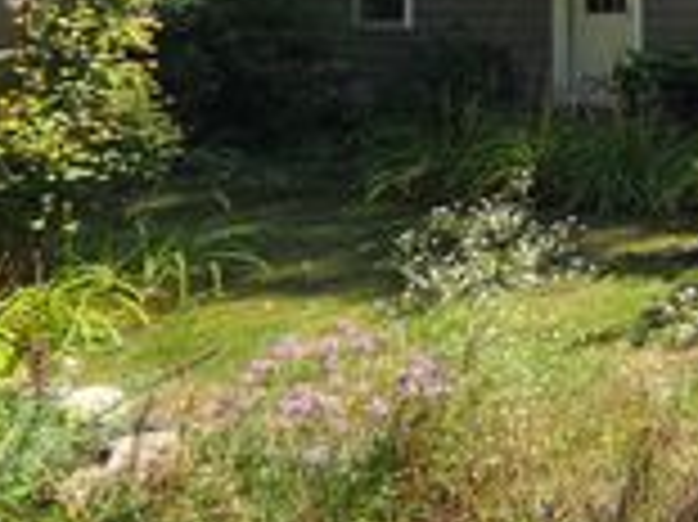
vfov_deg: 29.8
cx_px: 1103
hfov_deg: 26.9
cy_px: -92
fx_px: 846
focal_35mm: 42
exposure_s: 1/861
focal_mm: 2.2
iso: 50
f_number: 2.2
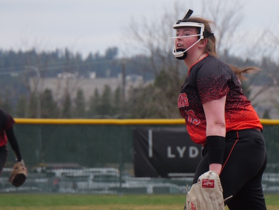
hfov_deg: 5.2
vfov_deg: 3.9
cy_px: 127
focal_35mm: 378
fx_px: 3047
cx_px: 189
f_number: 5.6
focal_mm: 109
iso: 400
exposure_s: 1/250
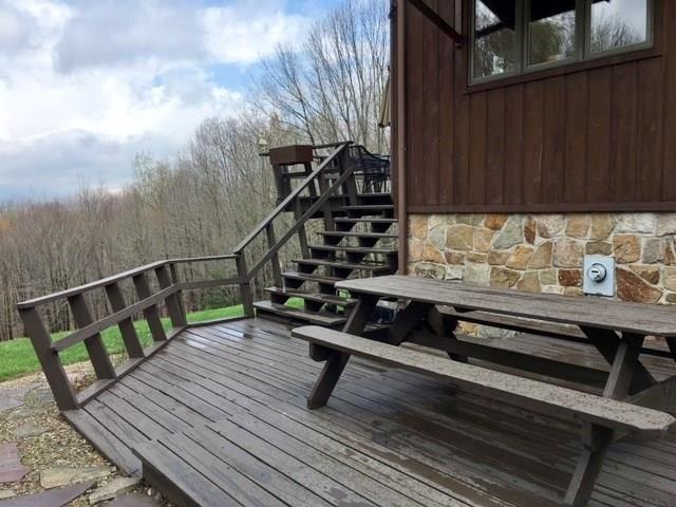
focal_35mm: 29
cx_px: 338
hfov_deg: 61.7
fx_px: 566
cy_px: 254
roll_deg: +1.6
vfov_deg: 48.2
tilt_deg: -6.1
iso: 25
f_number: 2.2
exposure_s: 1/1099
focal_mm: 4.15
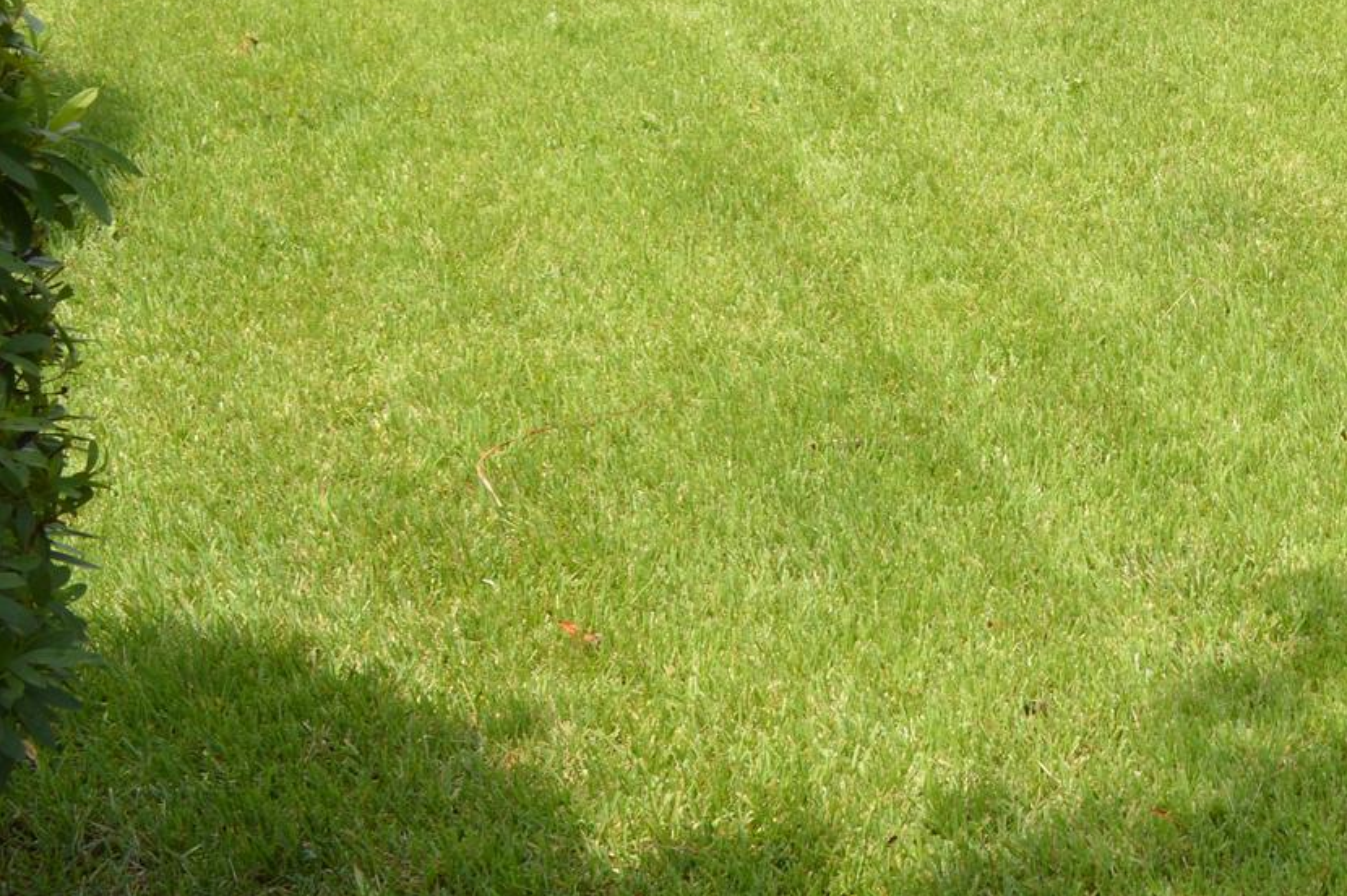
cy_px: 369
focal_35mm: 74
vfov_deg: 18.4
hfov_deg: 25.4
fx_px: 2767
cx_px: 1478
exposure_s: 1/160
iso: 100
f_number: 6.3
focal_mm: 20
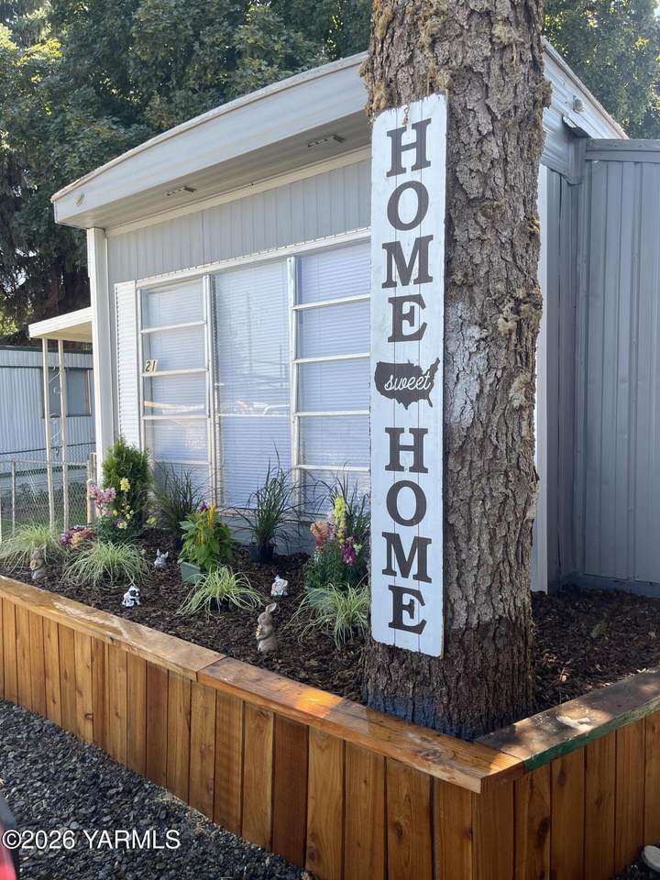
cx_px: 330
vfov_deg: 69.4
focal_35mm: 25
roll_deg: +1.5
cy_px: 440
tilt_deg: -2.6
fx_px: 636
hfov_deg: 54.9
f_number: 1.6
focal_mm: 5.1
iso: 32
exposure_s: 1/496
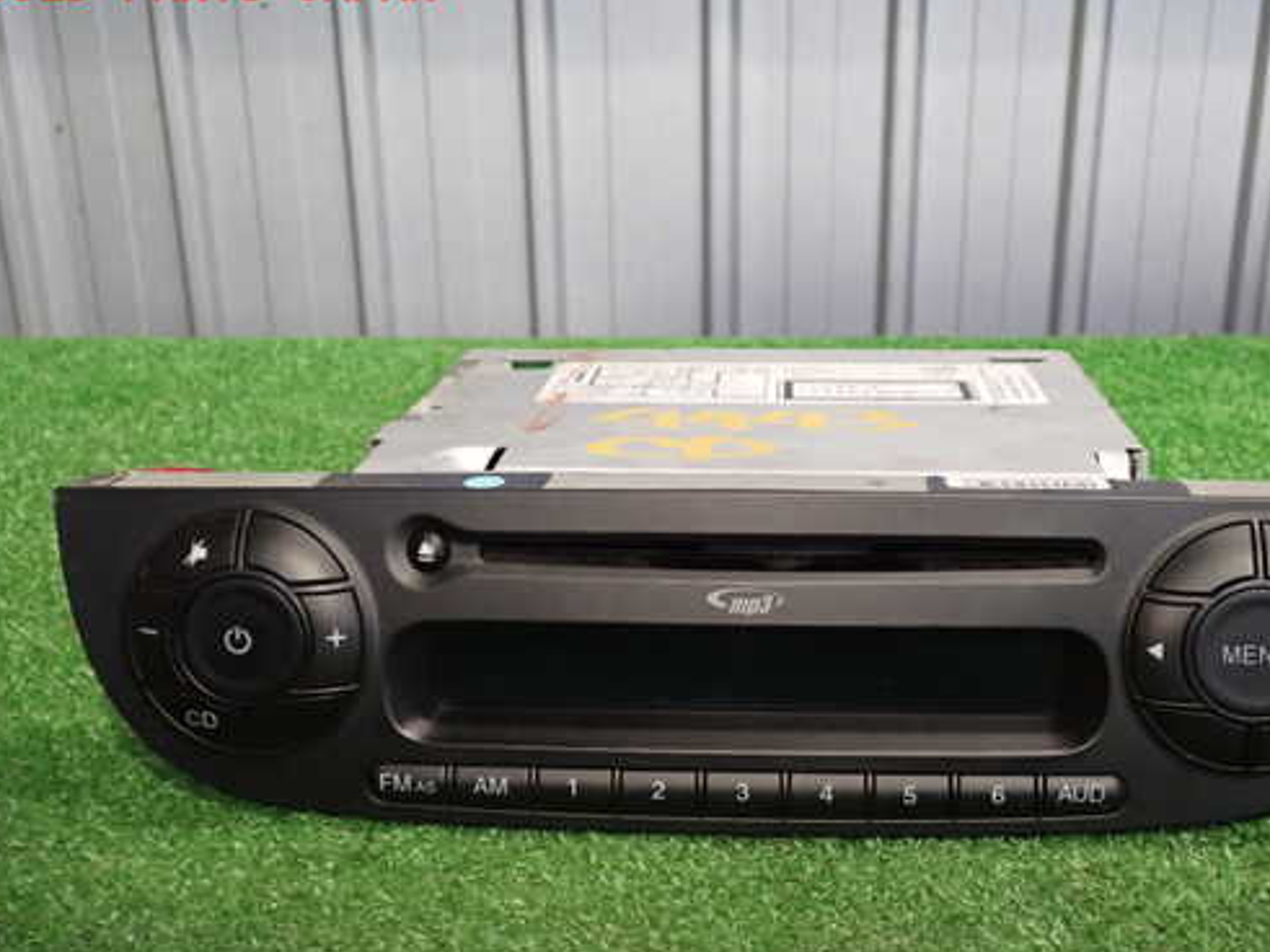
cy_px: 533
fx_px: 1614
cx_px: 742
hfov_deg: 42.8
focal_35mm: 44
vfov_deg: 32.8
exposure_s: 1/40
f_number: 2.5
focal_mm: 6.37
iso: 500
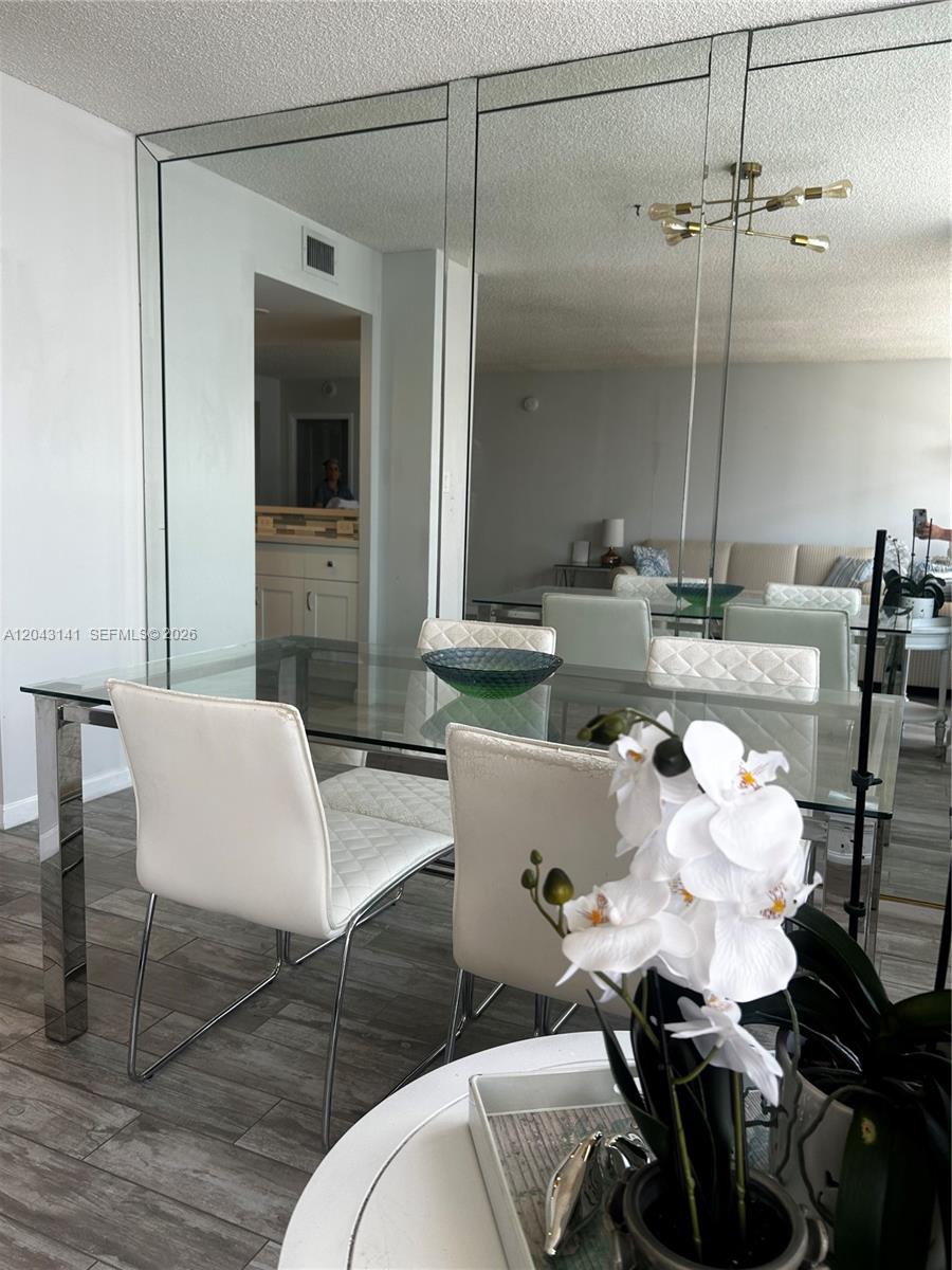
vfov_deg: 67.3
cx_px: 476
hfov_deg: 53.1
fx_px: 953
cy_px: 635
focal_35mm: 26
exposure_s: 1/127
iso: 32
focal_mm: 5.7
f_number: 1.5
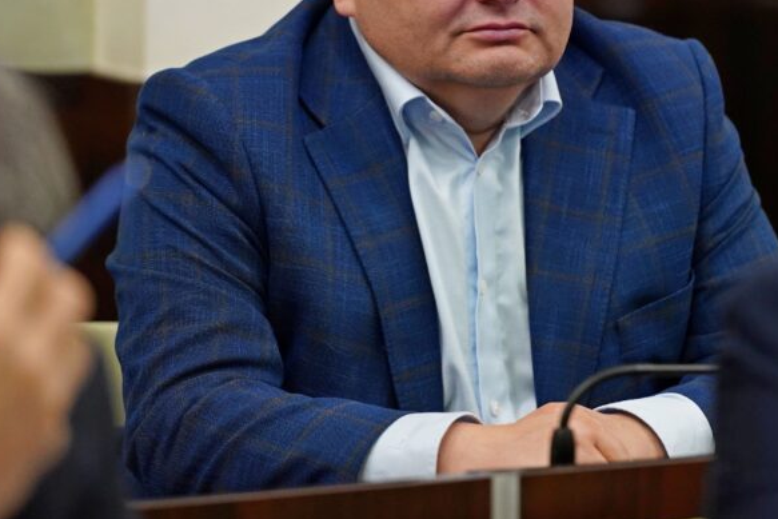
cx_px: 538
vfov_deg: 4.4
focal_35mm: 316
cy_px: 106
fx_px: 6830
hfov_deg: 6.5
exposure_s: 1/400
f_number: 2.8
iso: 3200
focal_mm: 180
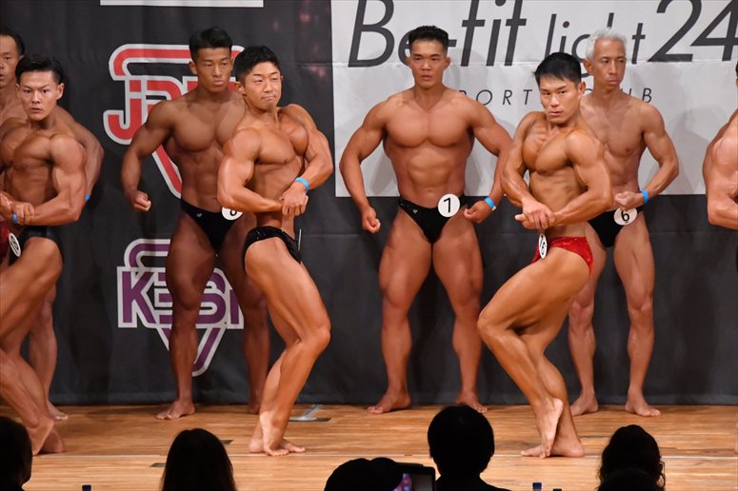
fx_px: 5840
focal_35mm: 285
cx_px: 369
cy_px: 246
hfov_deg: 7.2
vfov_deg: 4.8
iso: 9000
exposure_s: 1/400
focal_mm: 190
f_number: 5.6
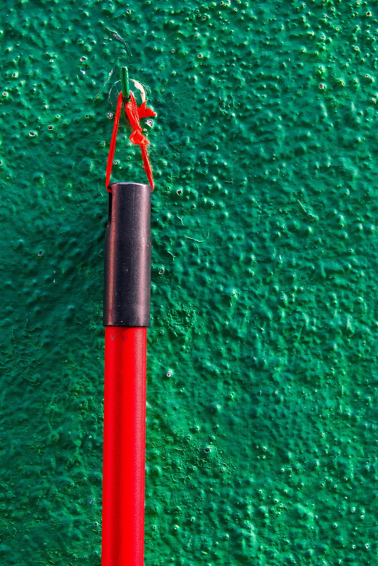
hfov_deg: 19.5
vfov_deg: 28.8
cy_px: 283
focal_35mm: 70
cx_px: 189
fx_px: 1101
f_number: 6.3
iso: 1600
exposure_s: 1/250
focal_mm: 70
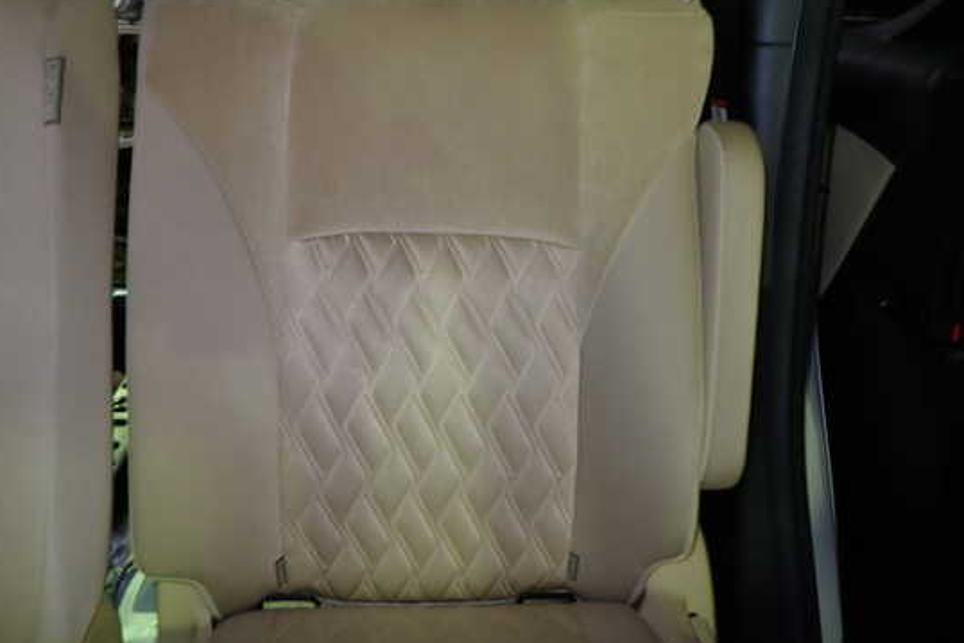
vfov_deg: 45.0
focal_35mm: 29
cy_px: 310
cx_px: 455
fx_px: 777
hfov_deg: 63.6
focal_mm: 4.5
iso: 200
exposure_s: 1/30
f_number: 2
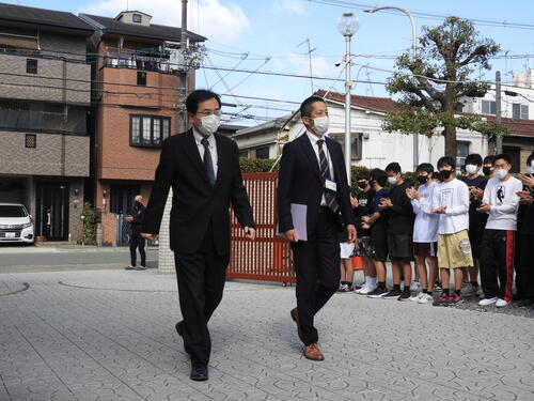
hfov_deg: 42.1
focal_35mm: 45
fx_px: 694
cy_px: 200
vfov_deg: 32.2
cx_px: 267
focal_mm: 8.1
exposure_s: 1/500
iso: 100
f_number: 4
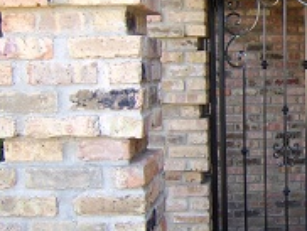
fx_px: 604
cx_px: 319
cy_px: 110
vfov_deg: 21.7
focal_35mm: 68
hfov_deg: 26.7
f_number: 2.7
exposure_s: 1/60
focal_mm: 8.13
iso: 71
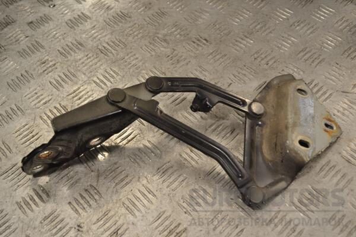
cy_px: 118
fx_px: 415
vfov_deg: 31.9
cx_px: 178
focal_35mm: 42
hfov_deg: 46.4
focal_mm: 28
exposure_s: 1/125
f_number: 5.6
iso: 320
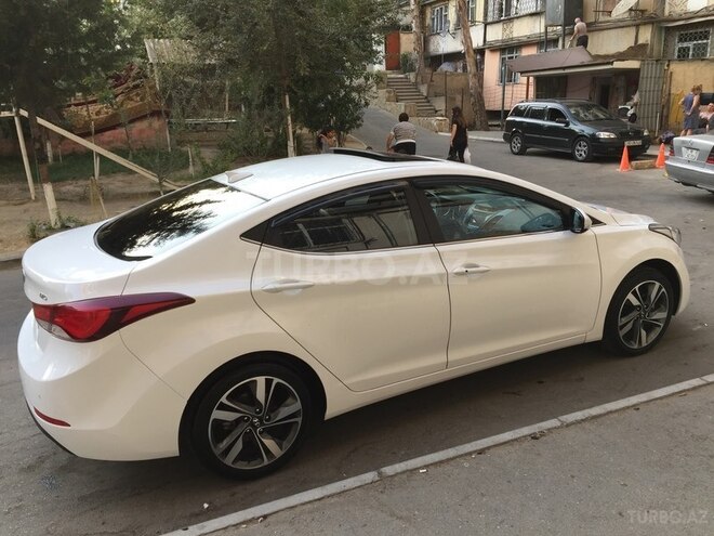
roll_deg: +0.0
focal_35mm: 29
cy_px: 268
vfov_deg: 48.2
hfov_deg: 61.7
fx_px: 598
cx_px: 357
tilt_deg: -12.8
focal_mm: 4.15
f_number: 2.2
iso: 32
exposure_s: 1/115
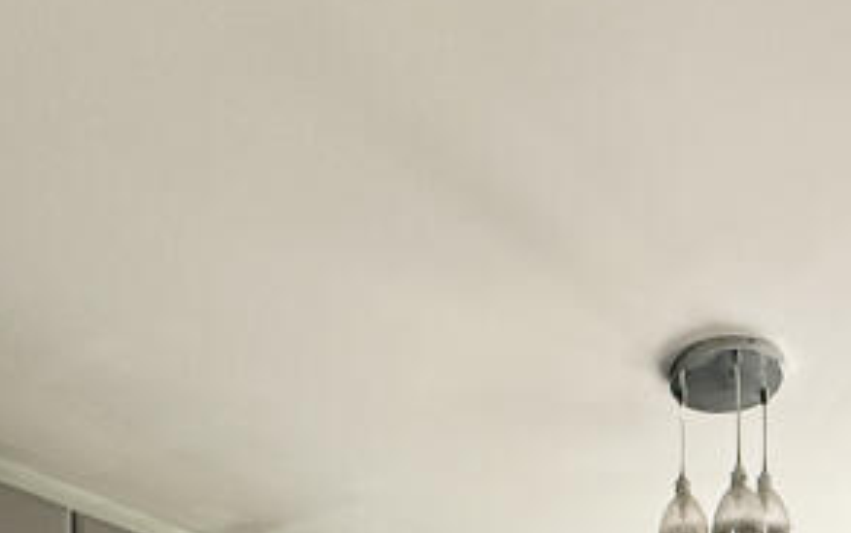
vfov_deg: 17.8
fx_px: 1207
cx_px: 551
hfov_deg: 38.5
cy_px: 1054
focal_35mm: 52
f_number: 2.2
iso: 250
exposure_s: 1/99
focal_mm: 2.22
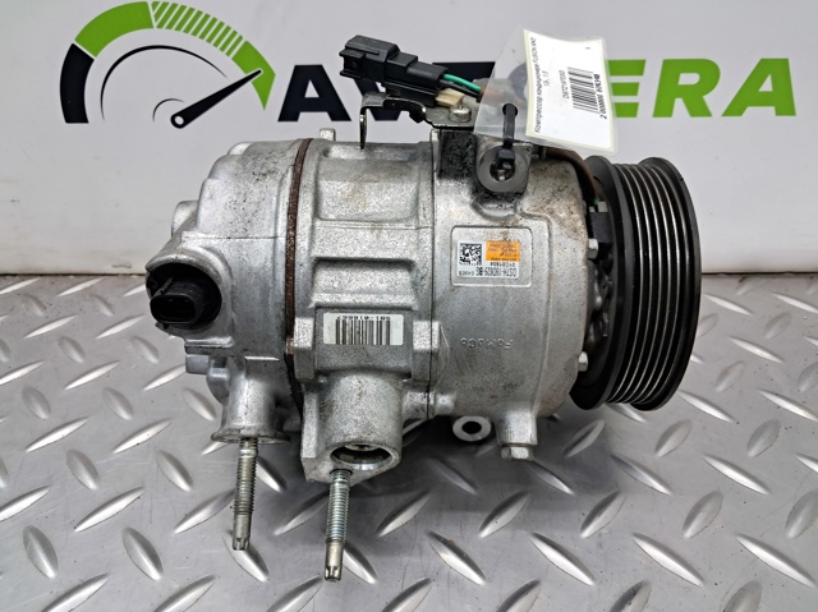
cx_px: 409
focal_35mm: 27
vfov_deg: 51.3
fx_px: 638
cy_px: 306
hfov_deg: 65.4
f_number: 1.8
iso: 125
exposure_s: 1/50
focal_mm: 4
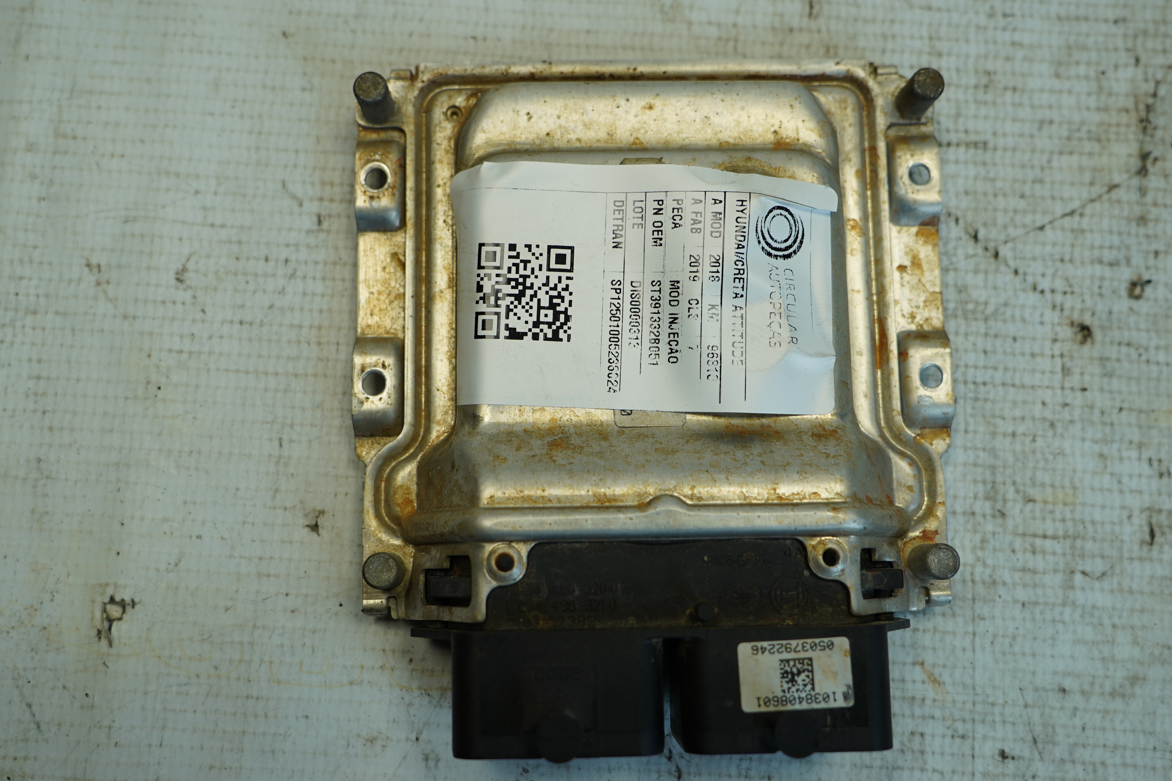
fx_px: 1204
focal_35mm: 37
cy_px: 390
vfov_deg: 35.9
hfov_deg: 51.9
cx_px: 586
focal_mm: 25
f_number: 4
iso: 100
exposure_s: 1/80
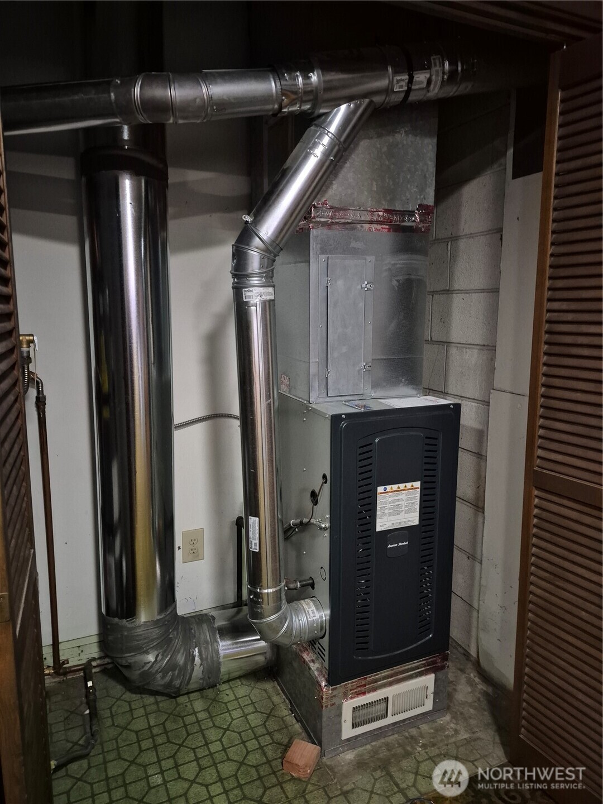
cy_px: 402
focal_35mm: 23
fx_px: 534
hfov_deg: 58.9
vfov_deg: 73.9
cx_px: 302
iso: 1600
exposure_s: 1/17
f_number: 1.8
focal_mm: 5.4
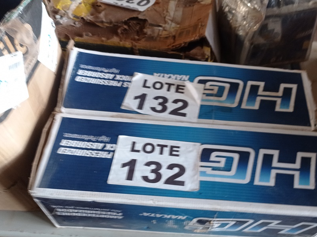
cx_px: 177
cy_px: 150
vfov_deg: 39.3
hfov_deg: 51.3
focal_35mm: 36
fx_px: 329
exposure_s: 1/30
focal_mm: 4.7
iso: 256
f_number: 1.79
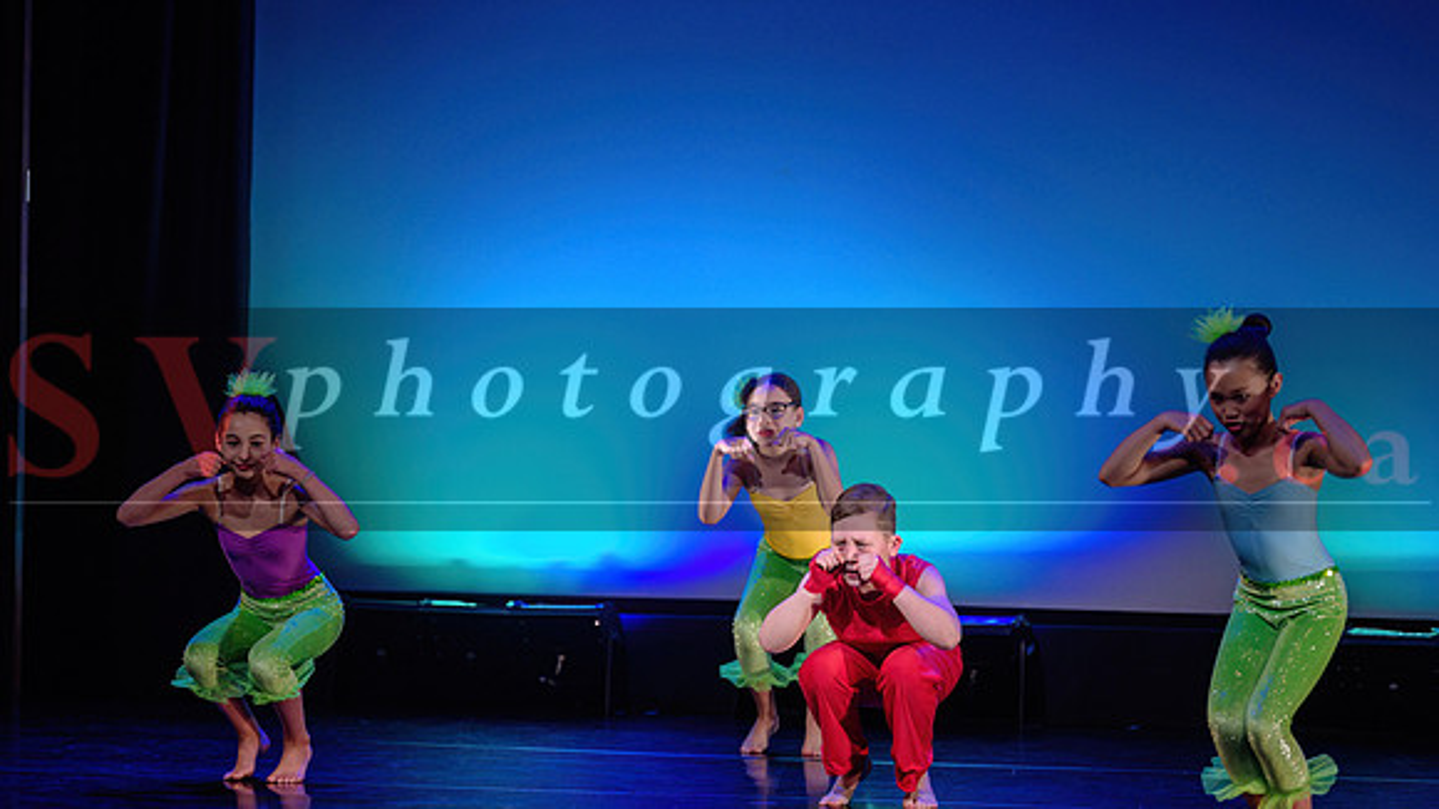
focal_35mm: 152
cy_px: 404
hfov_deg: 14.2
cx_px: 720
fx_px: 5794
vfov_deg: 8.0
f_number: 2.8
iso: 1600
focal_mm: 145
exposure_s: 1/250
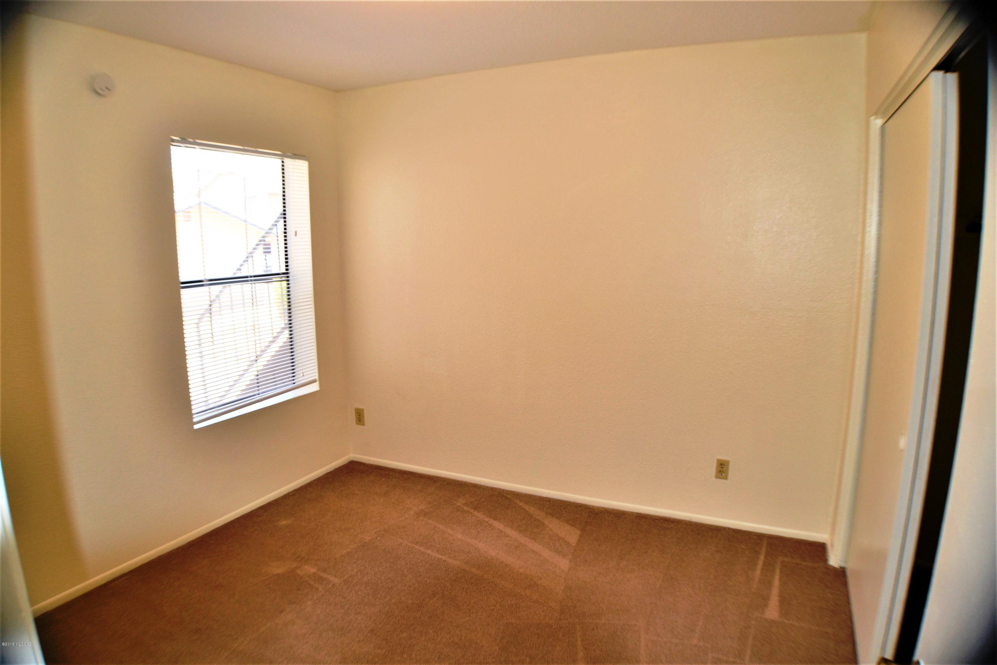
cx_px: 498
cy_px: 332
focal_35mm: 27
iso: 200
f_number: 4
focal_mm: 18
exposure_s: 1/125
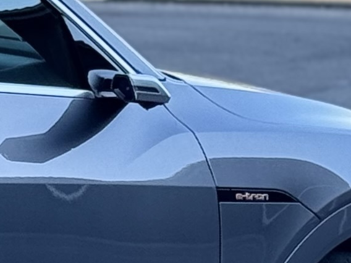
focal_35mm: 341
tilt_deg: -8.6
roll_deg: -0.5
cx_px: -589
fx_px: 3458
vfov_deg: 4.4
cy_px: 291
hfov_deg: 5.5
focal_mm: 6.76
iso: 64
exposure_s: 1/731
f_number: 1.78
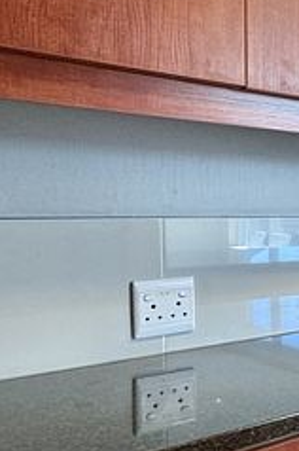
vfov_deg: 40.4
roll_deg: +0.4
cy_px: 237
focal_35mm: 49
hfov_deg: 20.8
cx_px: 511
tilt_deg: -2.3
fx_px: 612
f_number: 2.2
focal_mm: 2.22
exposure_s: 1/50
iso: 250
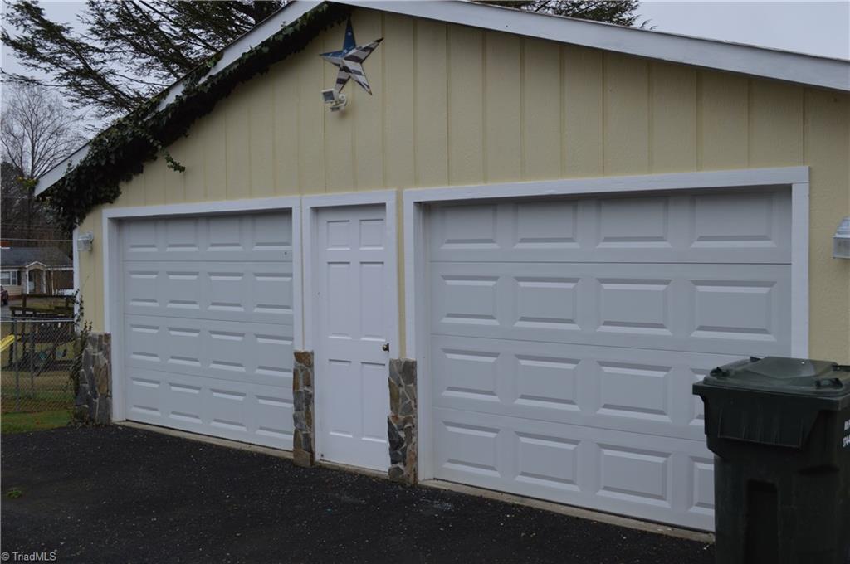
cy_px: 282
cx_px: 425
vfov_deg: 34.1
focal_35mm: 39
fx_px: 920
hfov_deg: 49.6
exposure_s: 1/125
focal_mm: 26
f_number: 5.6
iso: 100
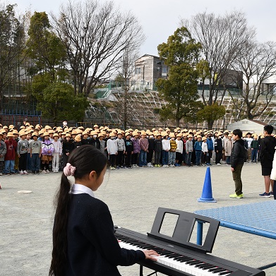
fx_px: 424
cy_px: 140
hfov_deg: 35.4
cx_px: 200
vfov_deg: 36.1
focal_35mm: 47
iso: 125
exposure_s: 1/250
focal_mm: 18
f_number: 8
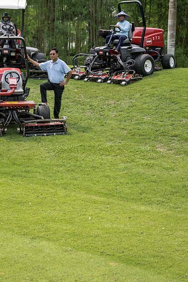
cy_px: 131
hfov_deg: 17.0
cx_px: 16
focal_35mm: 79
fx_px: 619
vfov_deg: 25.7
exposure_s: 1/4000
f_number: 2.8
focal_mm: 40
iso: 320
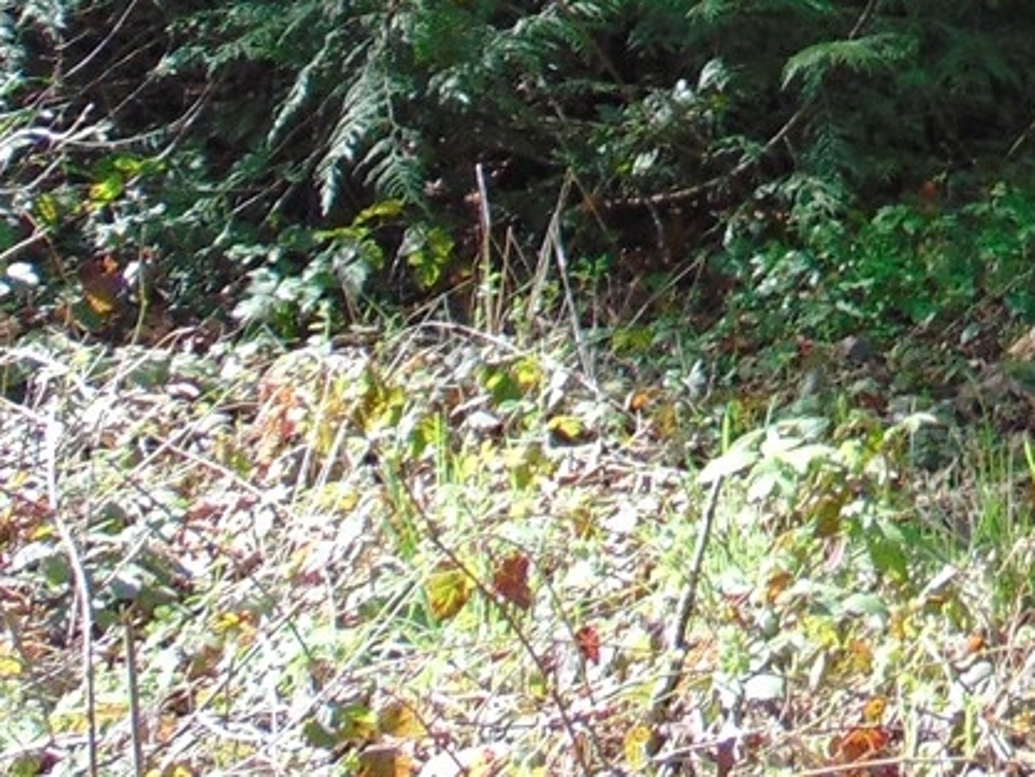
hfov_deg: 19.0
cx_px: 1335
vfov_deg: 13.8
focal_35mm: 96
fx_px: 2871
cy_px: -611
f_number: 3
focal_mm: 4.5
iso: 80
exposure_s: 1/200
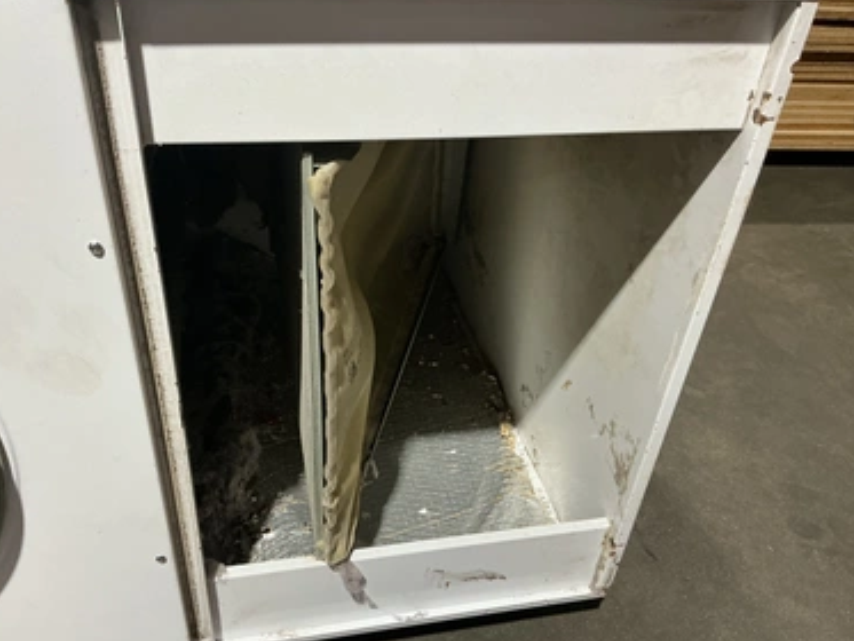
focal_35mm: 30
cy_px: 330
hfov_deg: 59.9
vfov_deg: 46.8
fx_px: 740
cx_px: 405
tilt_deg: -36.3
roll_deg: -4.5
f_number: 1.8
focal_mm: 3
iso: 160
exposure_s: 1/60
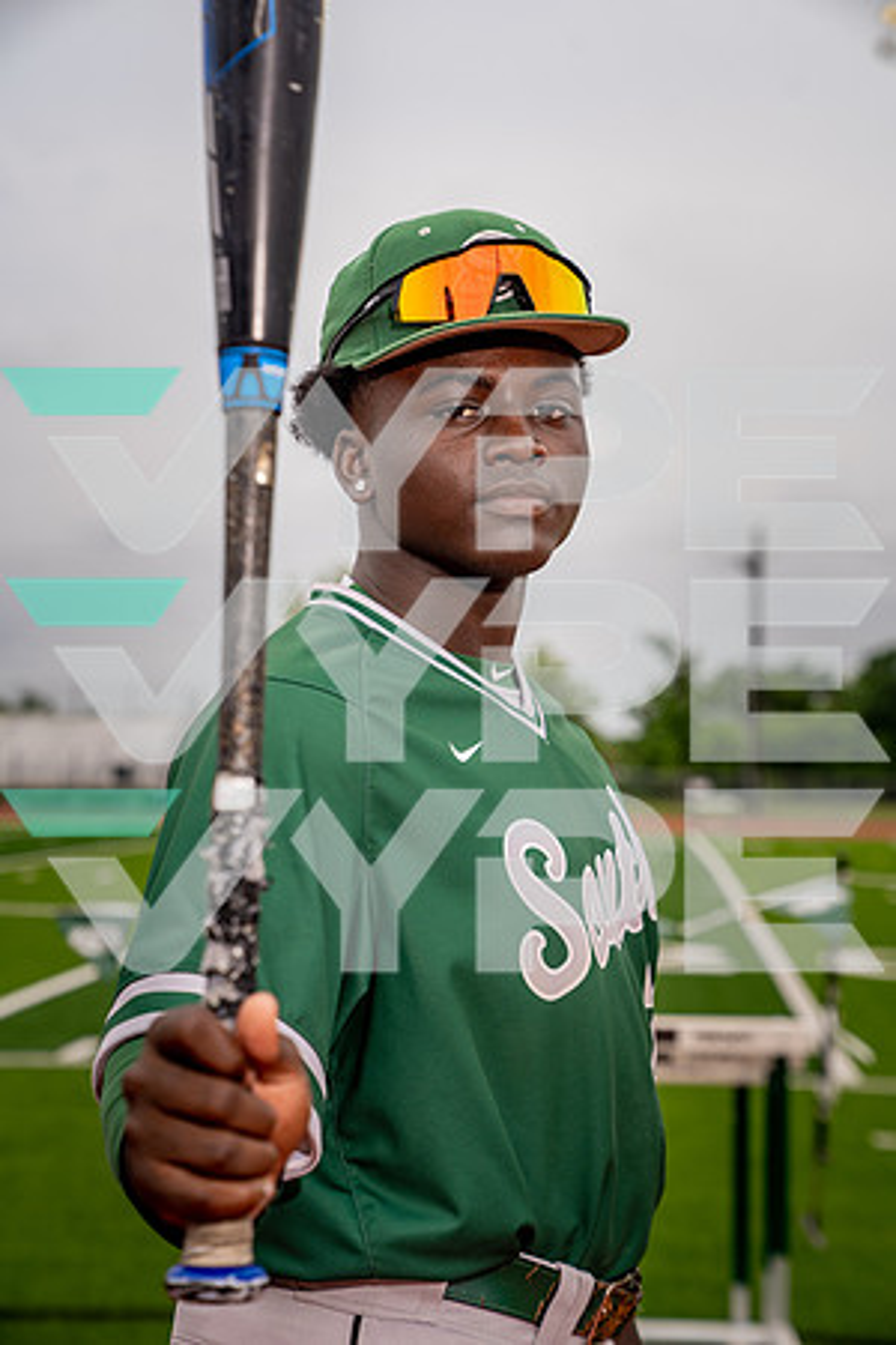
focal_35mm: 70
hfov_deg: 19.5
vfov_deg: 28.8
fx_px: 2613
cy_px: 672
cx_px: 448
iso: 100
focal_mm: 70
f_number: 4.5
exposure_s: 1/320
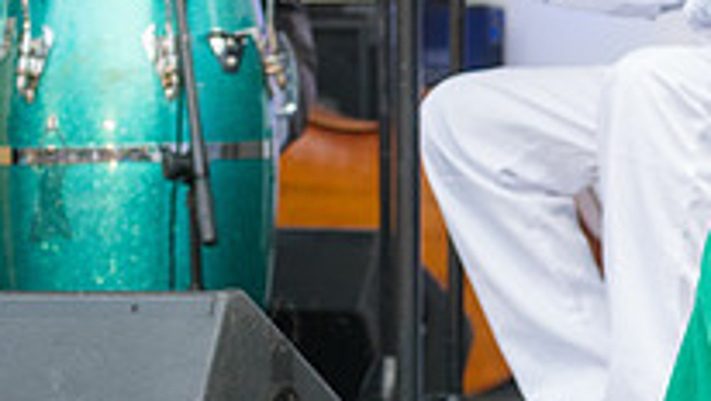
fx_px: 5242
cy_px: 264
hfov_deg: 7.7
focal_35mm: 278
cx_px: 915
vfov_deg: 4.4
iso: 1000
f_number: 4.5
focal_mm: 80
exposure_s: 1/500
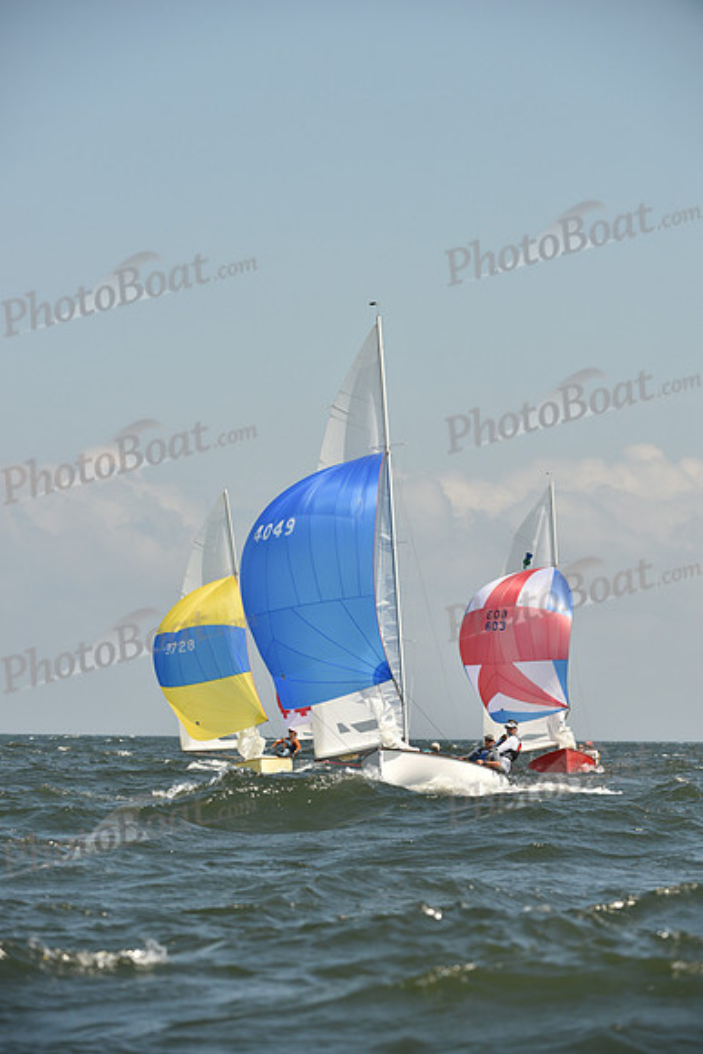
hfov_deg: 6.9
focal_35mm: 200
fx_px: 5854
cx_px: 352
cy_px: 527
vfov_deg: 10.3
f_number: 6.3
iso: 250
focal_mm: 200
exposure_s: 1/1250
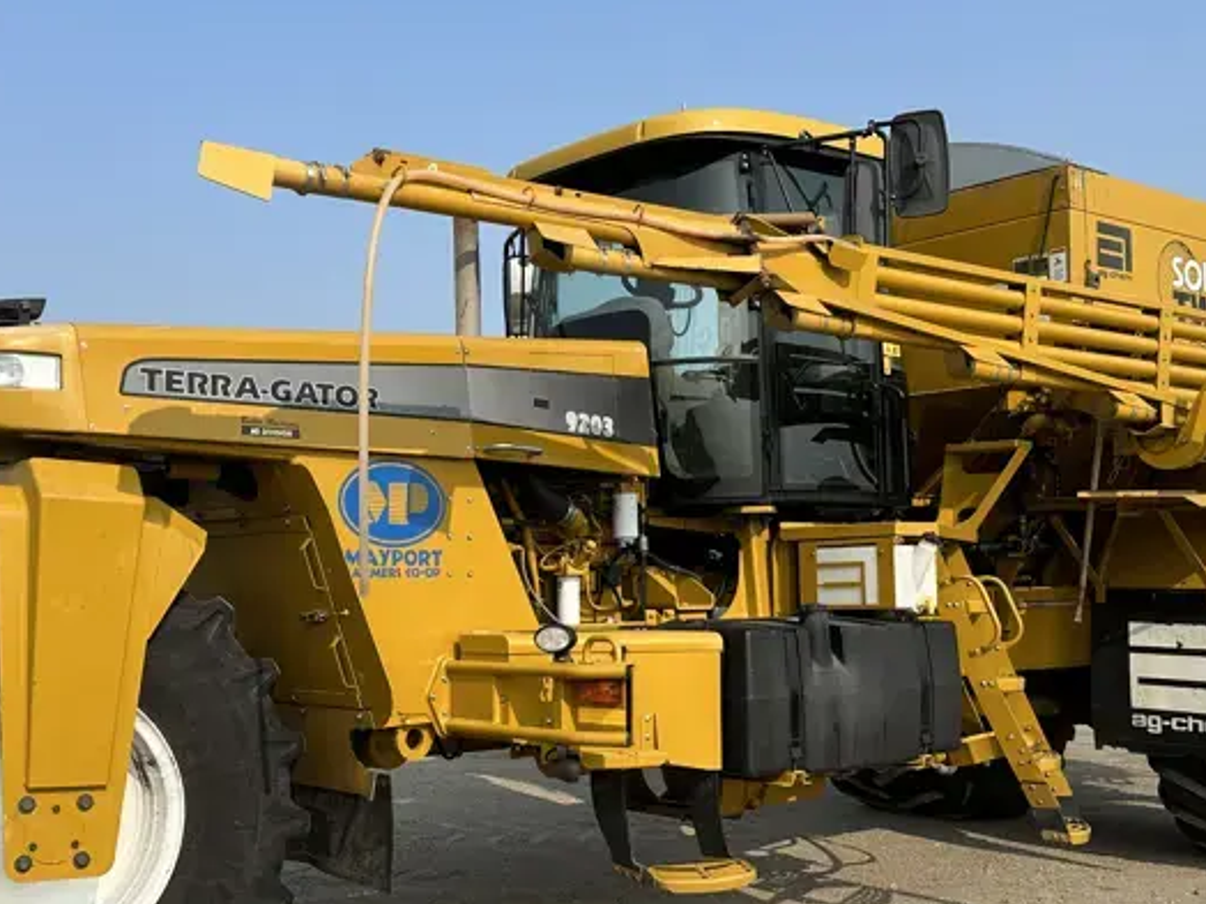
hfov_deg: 42.9
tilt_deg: +1.8
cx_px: 557
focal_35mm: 44
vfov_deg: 32.9
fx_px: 1533
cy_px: 492
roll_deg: +0.5
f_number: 1.78
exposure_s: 1/4762
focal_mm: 6.86
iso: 80
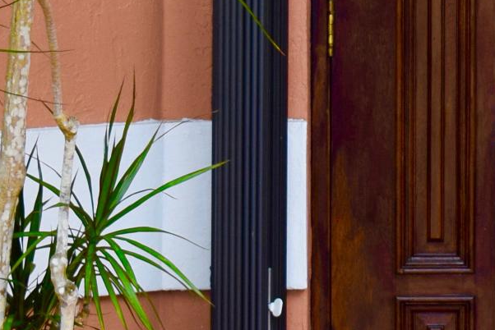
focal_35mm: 254
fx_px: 3494
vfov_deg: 5.4
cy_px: -148
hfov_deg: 7.8
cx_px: 909
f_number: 8
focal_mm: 34
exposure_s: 1/250
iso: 400
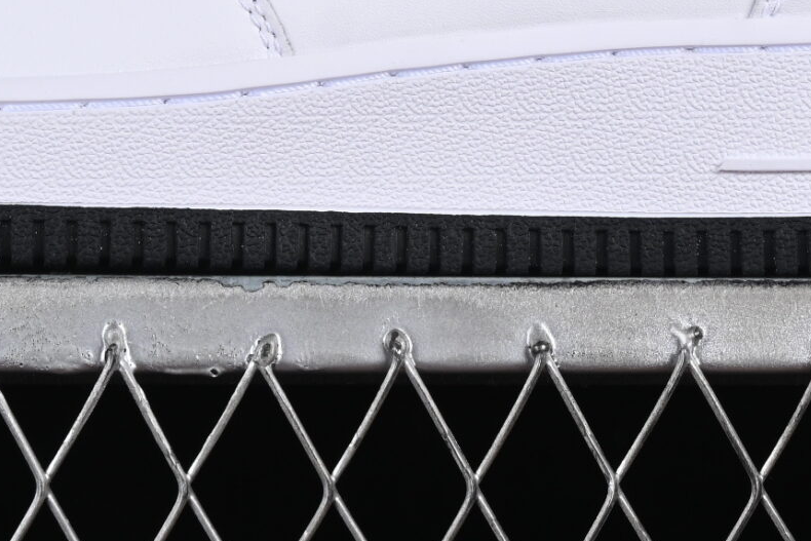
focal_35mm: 243
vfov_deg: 5.6
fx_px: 5475
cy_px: -276
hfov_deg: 8.5
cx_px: 316
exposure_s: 1/100
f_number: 8
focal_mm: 50
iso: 160
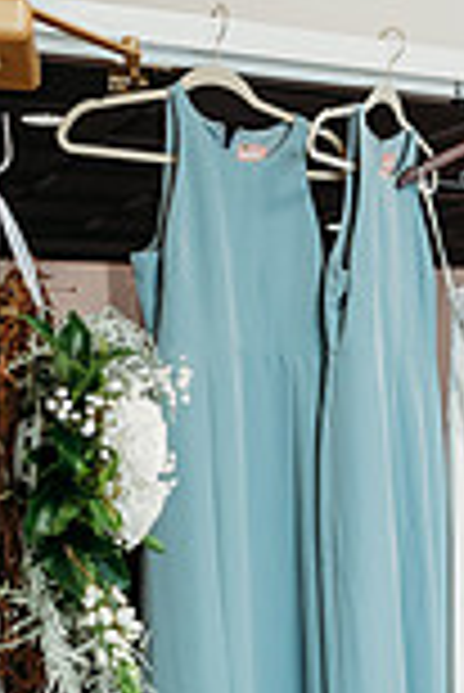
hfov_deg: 18.1
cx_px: 617
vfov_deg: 28.1
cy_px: 576
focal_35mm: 70
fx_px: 1350
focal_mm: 24
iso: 400
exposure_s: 1/160
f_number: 2.5
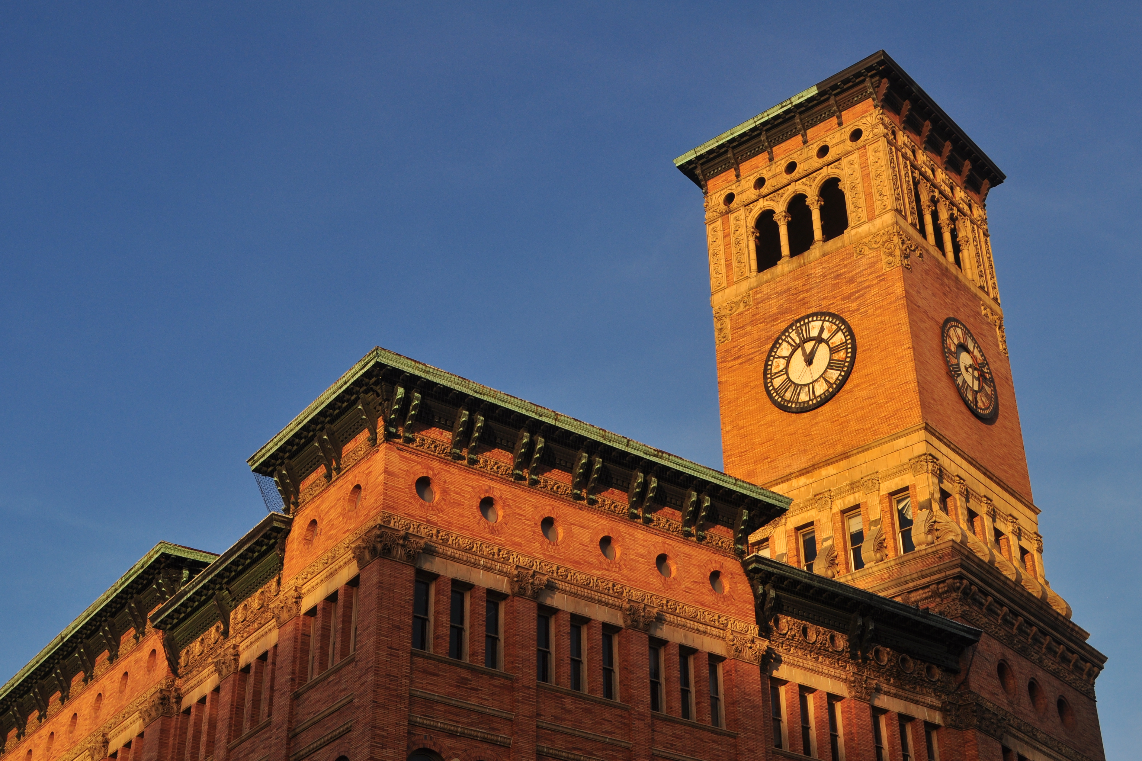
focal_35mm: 50
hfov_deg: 39.6
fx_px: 1586
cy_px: 417
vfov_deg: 27.0
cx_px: 554
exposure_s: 1/320
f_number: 9
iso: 200
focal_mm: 30
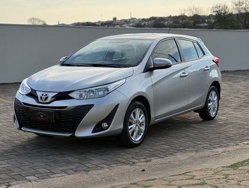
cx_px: 124
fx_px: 346
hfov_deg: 39.6
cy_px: 94
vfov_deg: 30.3
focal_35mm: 48
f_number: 1.78
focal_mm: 6.76
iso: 100
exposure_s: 1/2146
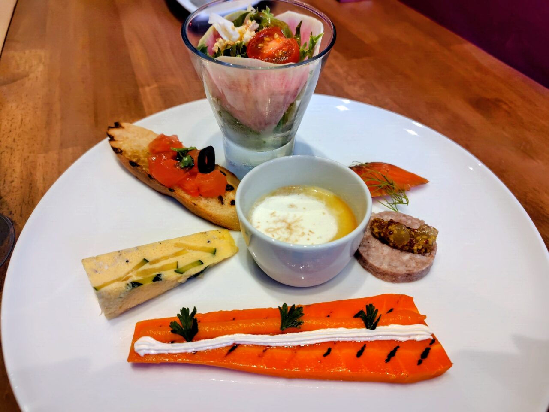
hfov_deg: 73.9
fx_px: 365
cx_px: 274
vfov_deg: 58.9
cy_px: 206
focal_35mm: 23
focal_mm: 5.6
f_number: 1.9
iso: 104
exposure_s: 1/100
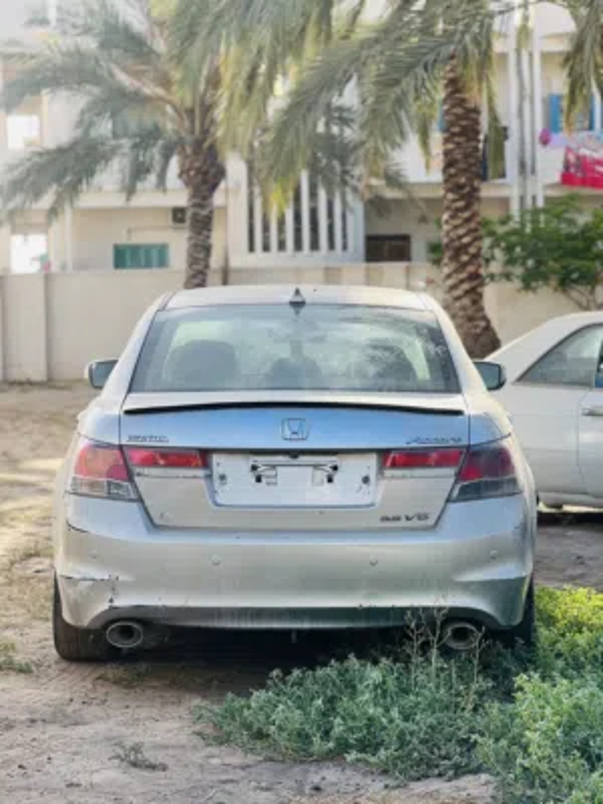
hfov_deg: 19.1
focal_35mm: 77
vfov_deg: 25.3
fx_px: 1788
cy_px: 402
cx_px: 302
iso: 20
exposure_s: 1/144
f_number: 2.8
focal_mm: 9
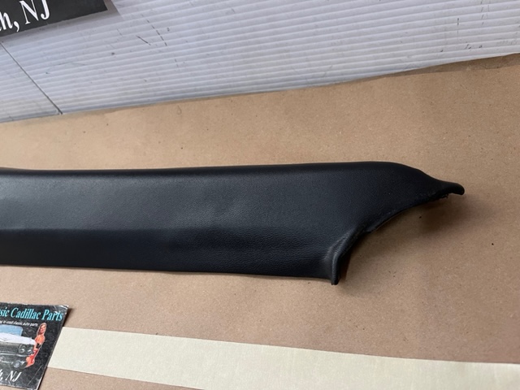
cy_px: 195
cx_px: 260
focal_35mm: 26
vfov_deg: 53.1
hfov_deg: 67.3
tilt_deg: -50.9
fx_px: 391
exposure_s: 1/60
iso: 160
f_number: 1.6
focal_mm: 5.1
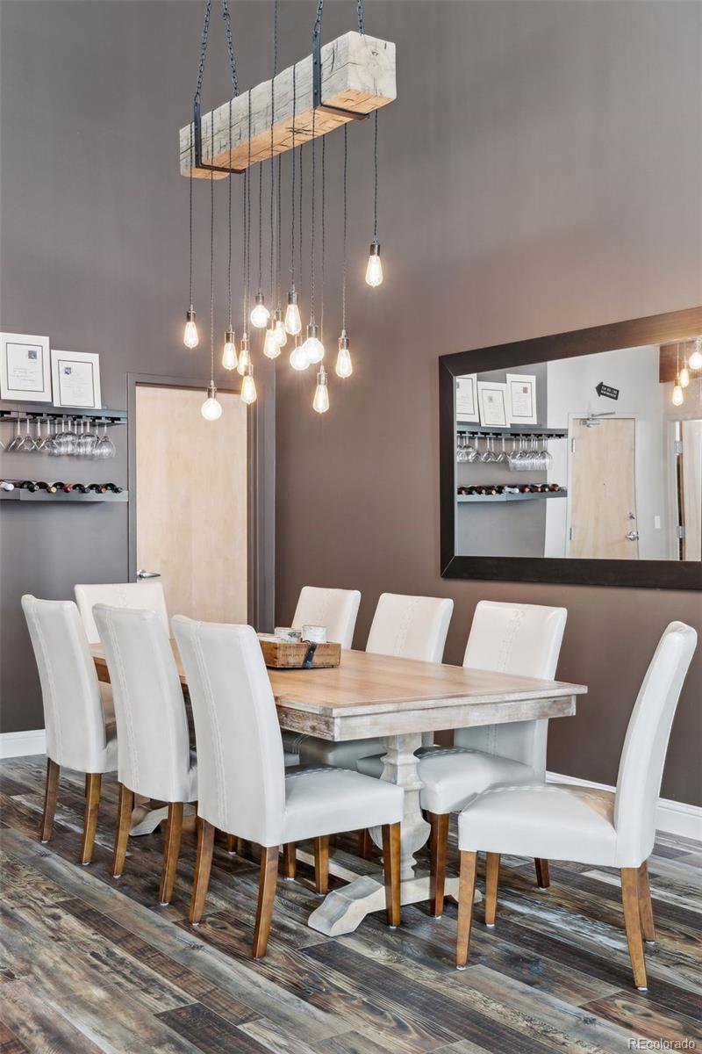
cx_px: 351
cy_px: 527
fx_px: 1141
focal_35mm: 39
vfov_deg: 49.6
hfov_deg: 34.2
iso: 400
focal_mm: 39
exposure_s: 1/10
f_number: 8
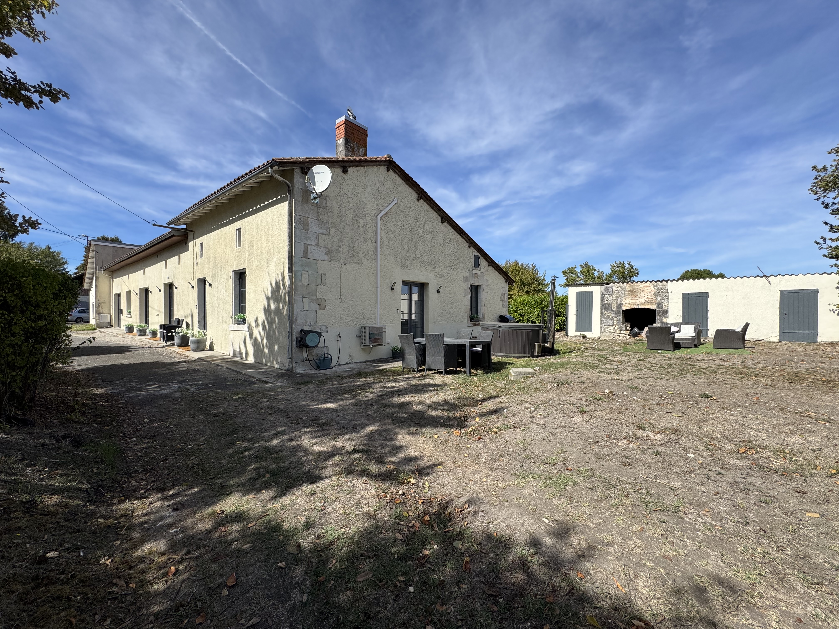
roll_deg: +0.3
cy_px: 314
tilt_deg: -0.5
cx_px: 420
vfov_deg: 85.7
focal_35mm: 14
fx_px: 339
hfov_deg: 102.1
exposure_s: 1/1880
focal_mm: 2.22
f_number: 2.2
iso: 50
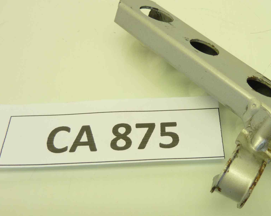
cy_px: 107
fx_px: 329
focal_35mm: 41
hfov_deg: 44.2
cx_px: 178
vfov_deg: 36.5
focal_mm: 4.1
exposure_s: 1/40
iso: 80
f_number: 3.3
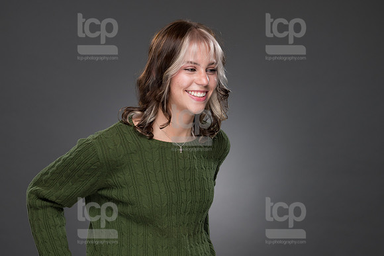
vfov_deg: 12.0
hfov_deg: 18.0
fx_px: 1215
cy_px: 128
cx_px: 192
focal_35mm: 114
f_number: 5.6
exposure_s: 1/250
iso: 200
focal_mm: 85
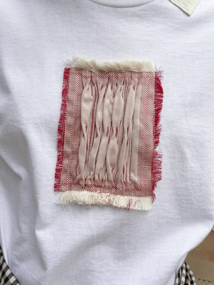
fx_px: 396
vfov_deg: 39.7
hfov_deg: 30.3
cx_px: 107
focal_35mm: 48
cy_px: 142
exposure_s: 1/1783
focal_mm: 6.86
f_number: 1.8
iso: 64
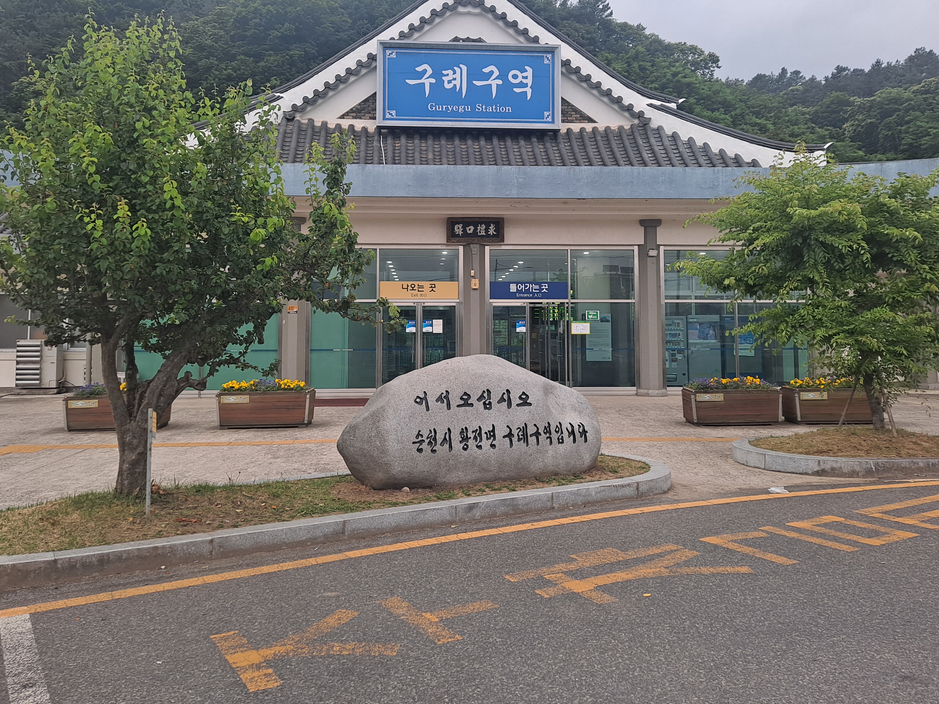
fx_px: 814
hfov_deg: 60.0
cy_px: 288
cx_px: 472
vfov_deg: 46.6
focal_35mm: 30
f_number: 2
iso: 50
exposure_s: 1/120
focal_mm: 4.6
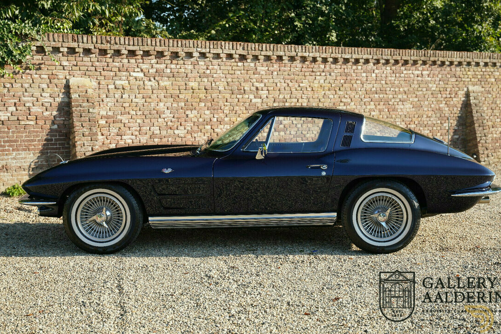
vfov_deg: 25.9
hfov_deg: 38.0
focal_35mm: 52
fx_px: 727
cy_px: 152
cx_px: 261
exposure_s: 1/160
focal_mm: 47.2
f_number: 4
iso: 125
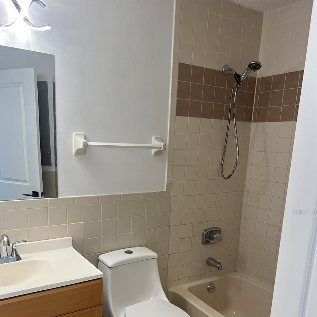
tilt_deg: -12.6
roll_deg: -2.6
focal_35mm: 31
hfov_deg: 52.5
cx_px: 157
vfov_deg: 51.5
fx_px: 321
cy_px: 212
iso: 125
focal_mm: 5.7
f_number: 1.5
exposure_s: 1/120
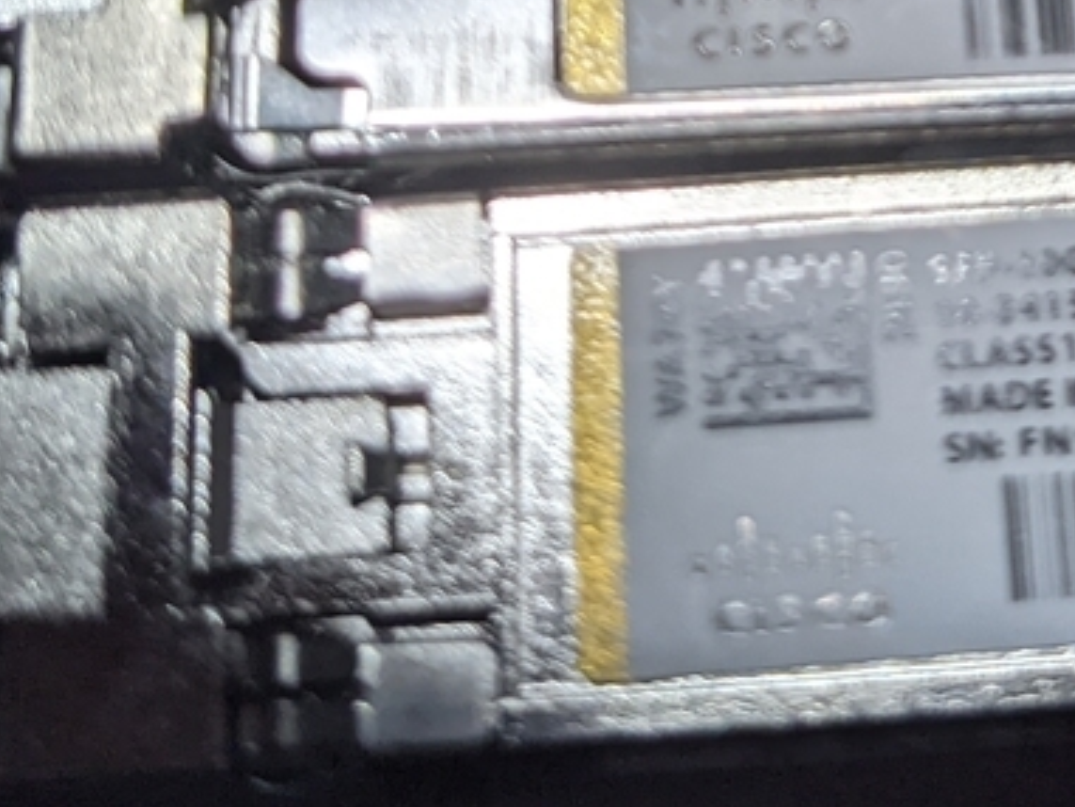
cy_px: -214
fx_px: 2641
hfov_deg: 22.5
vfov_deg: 16.5
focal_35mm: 85
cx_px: 948
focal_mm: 4.38
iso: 57
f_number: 1.73
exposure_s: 1/247
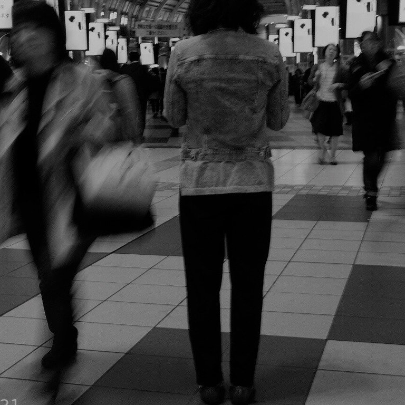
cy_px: 165
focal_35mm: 62
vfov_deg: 27.7
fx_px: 821
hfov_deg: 27.7
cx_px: 166
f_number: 5.6
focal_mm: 23
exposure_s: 1/8
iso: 400
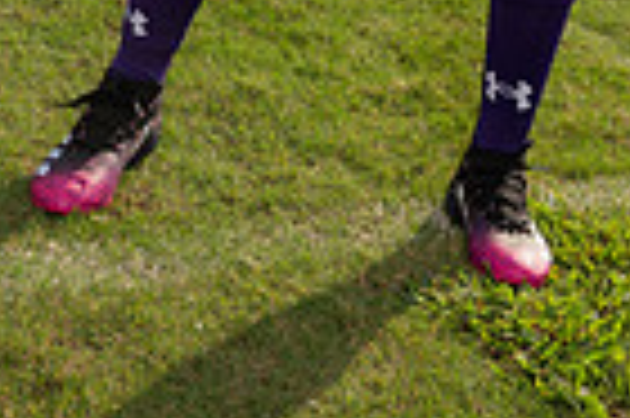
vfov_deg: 10.4
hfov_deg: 17.5
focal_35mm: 116
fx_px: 2028
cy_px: -535
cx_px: 518
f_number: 8
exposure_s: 1/640
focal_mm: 36
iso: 250
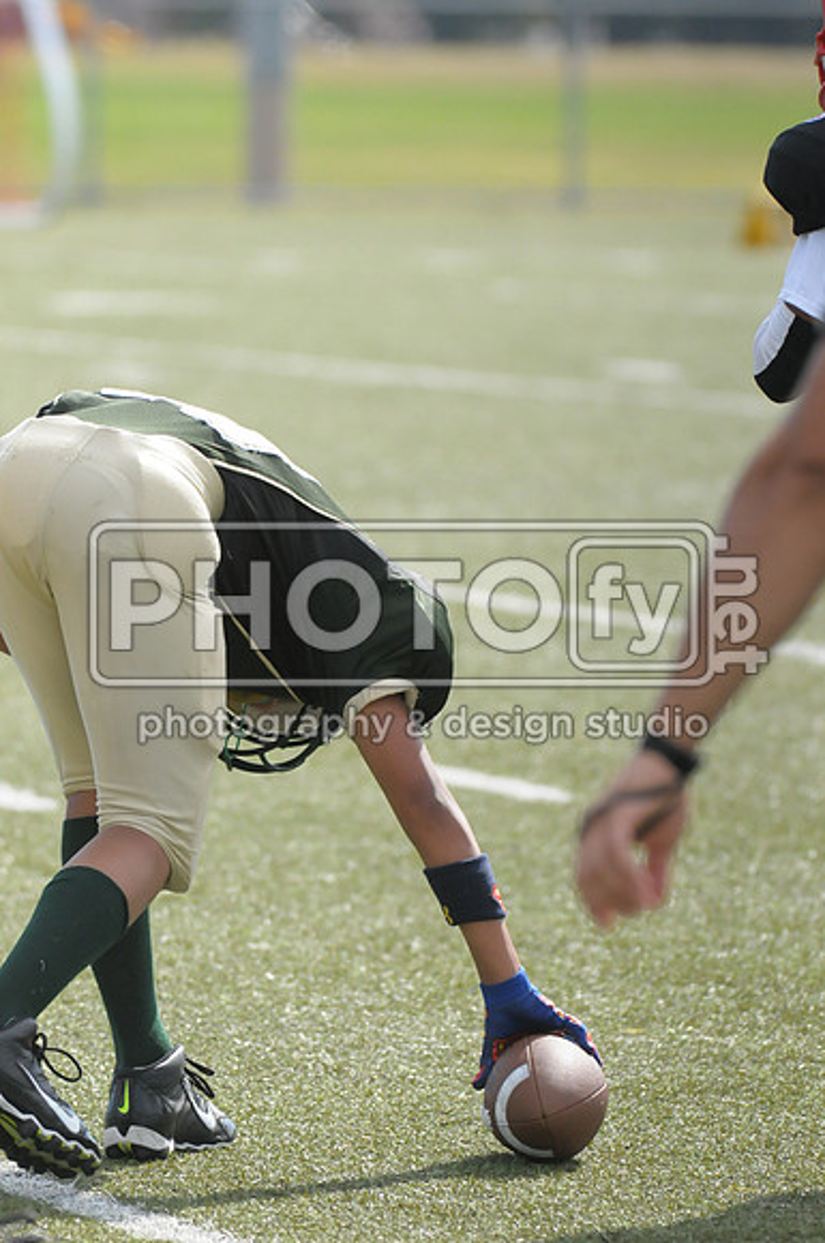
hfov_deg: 4.6
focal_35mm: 300
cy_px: 622
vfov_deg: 6.9
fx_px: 10343
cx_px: 412
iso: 1600
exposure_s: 1/6400
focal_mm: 200
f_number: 4
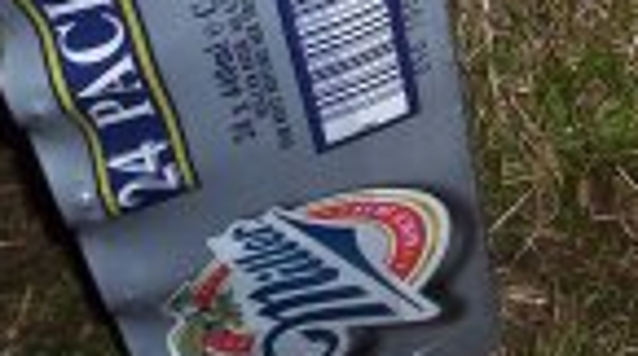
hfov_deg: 17.7
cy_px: -198
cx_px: 713
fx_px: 1976
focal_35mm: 117
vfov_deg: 10.0
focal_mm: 4.99
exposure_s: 1/60
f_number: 4.5
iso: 140
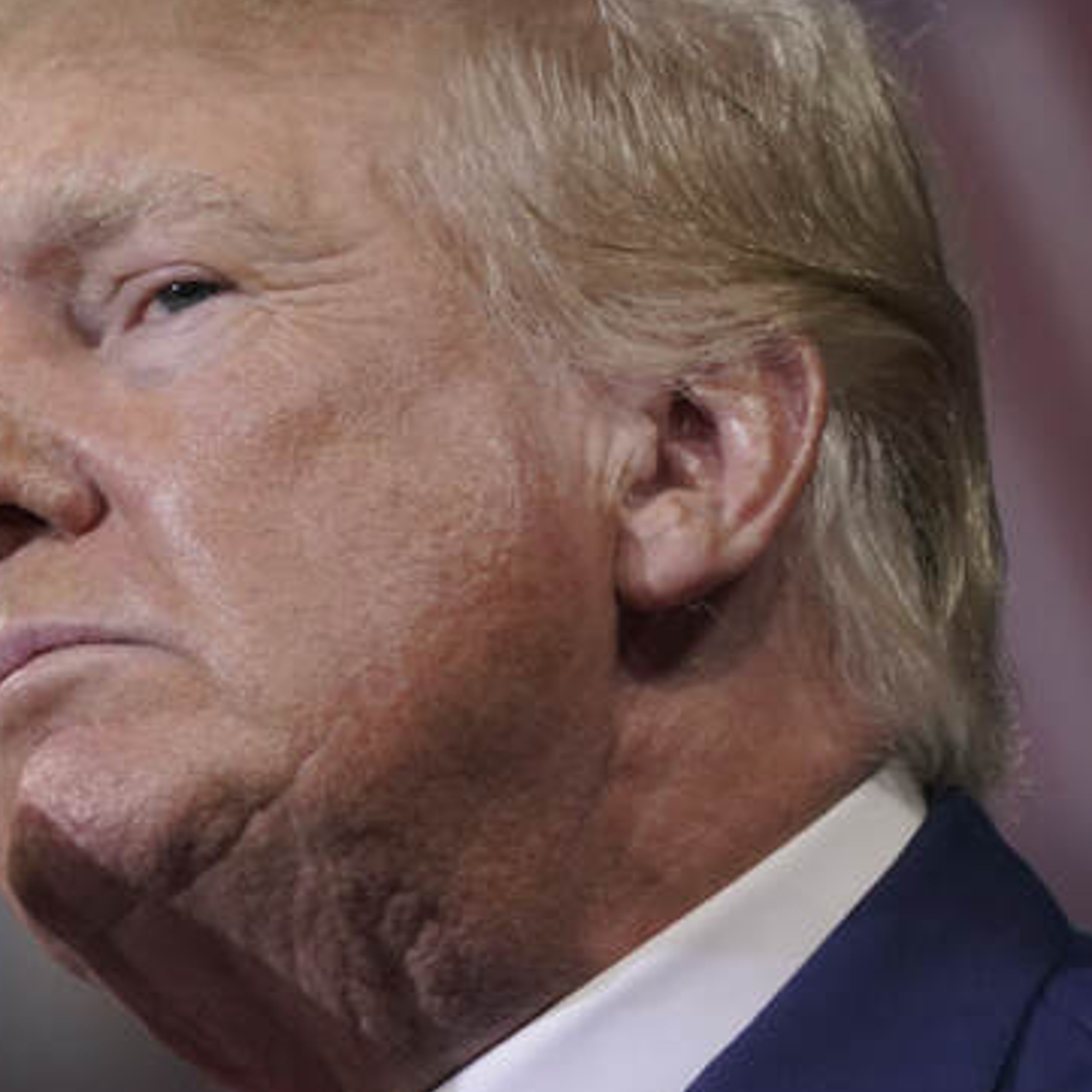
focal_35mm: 900
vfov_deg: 1.9
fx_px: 32121
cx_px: -142
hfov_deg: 1.9
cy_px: 912
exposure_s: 1/1000
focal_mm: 373
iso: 3200
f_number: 5.6
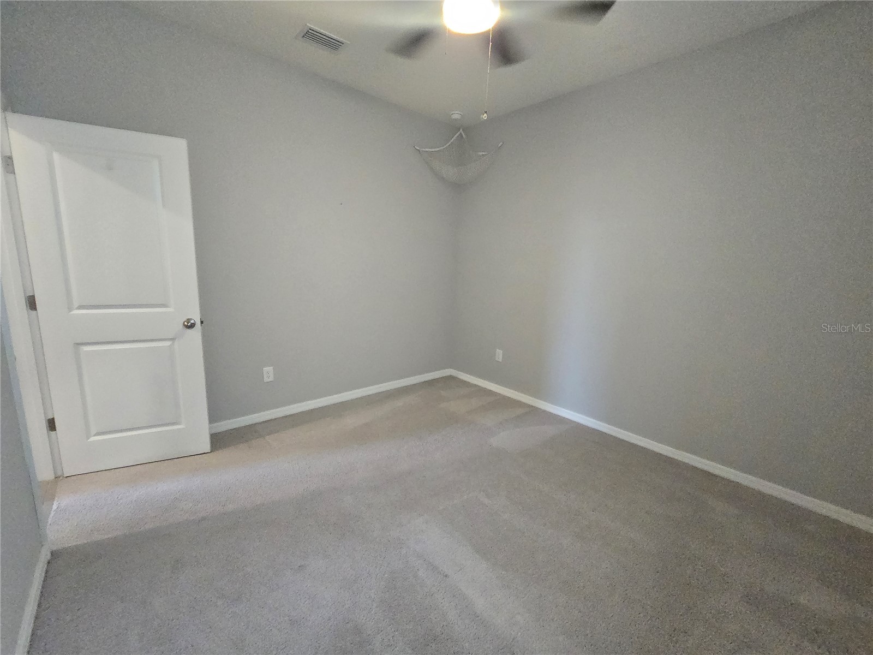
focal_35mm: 13
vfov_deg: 89.9
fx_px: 328
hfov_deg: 106.2
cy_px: 328
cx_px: 436
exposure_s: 1/60
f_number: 2.2
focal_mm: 2.2
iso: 800
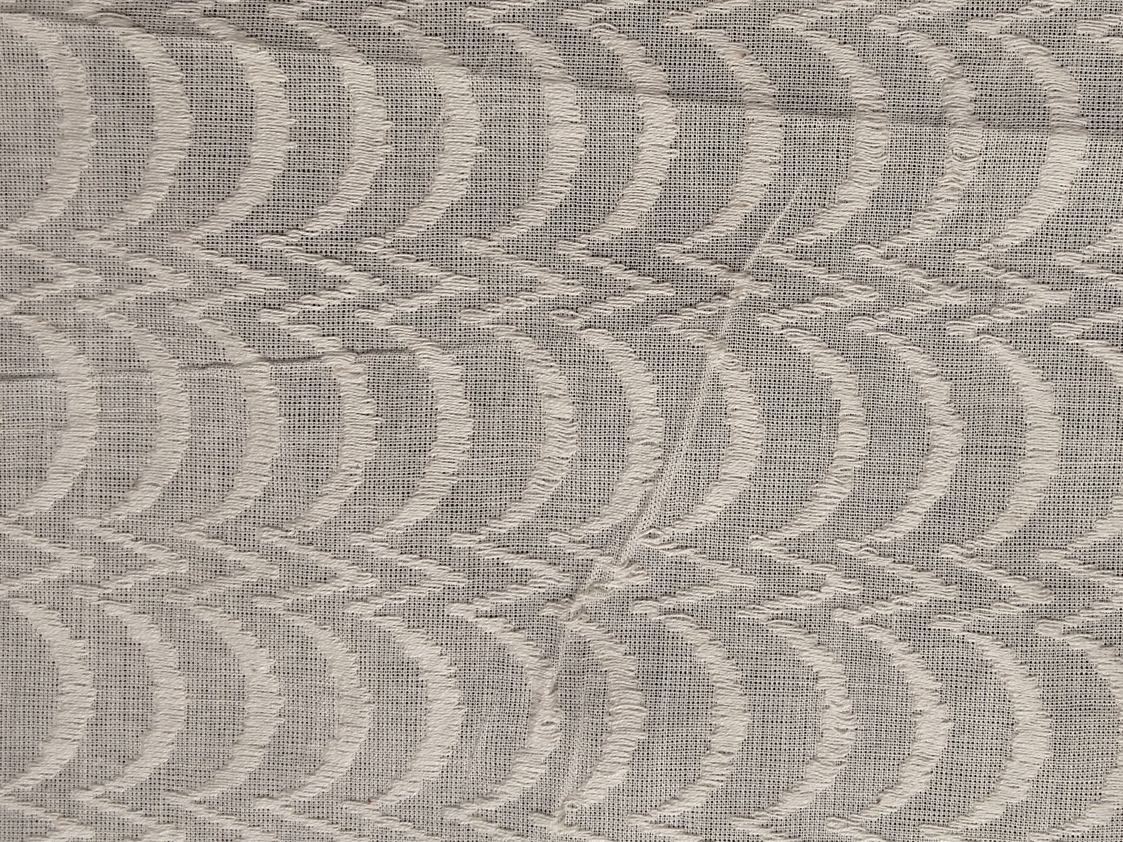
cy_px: 228
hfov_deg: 44.2
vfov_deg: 33.8
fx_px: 1362
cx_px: 738
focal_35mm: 42
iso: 80
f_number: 2
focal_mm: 2.78
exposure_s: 1/100
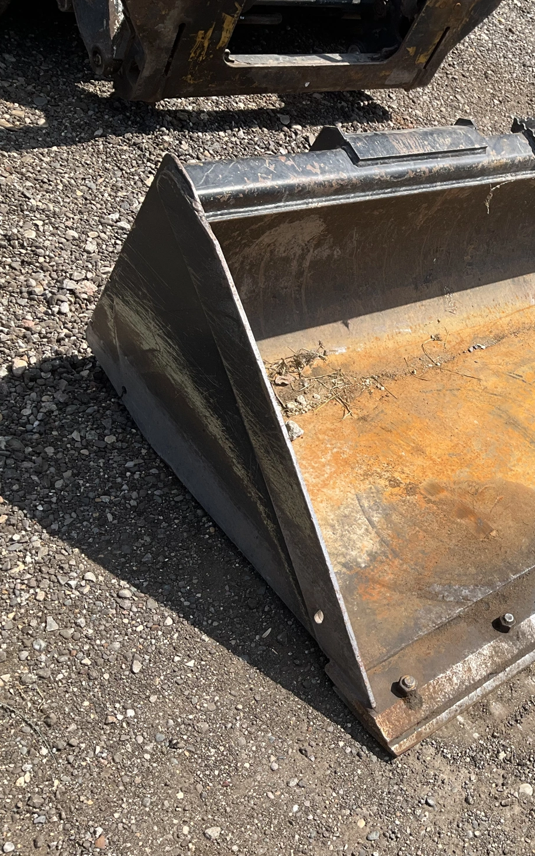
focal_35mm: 42
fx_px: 980
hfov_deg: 28.4
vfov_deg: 47.2
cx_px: 549
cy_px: 434
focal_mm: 3
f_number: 1.8
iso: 25
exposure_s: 1/1377
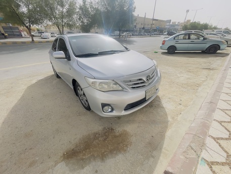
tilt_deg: -31.4
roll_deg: -0.8
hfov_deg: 106.2
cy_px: 87
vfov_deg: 89.9
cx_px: 116
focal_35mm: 13
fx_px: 87
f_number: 2.4
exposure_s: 1/1453
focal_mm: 1.54
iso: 25
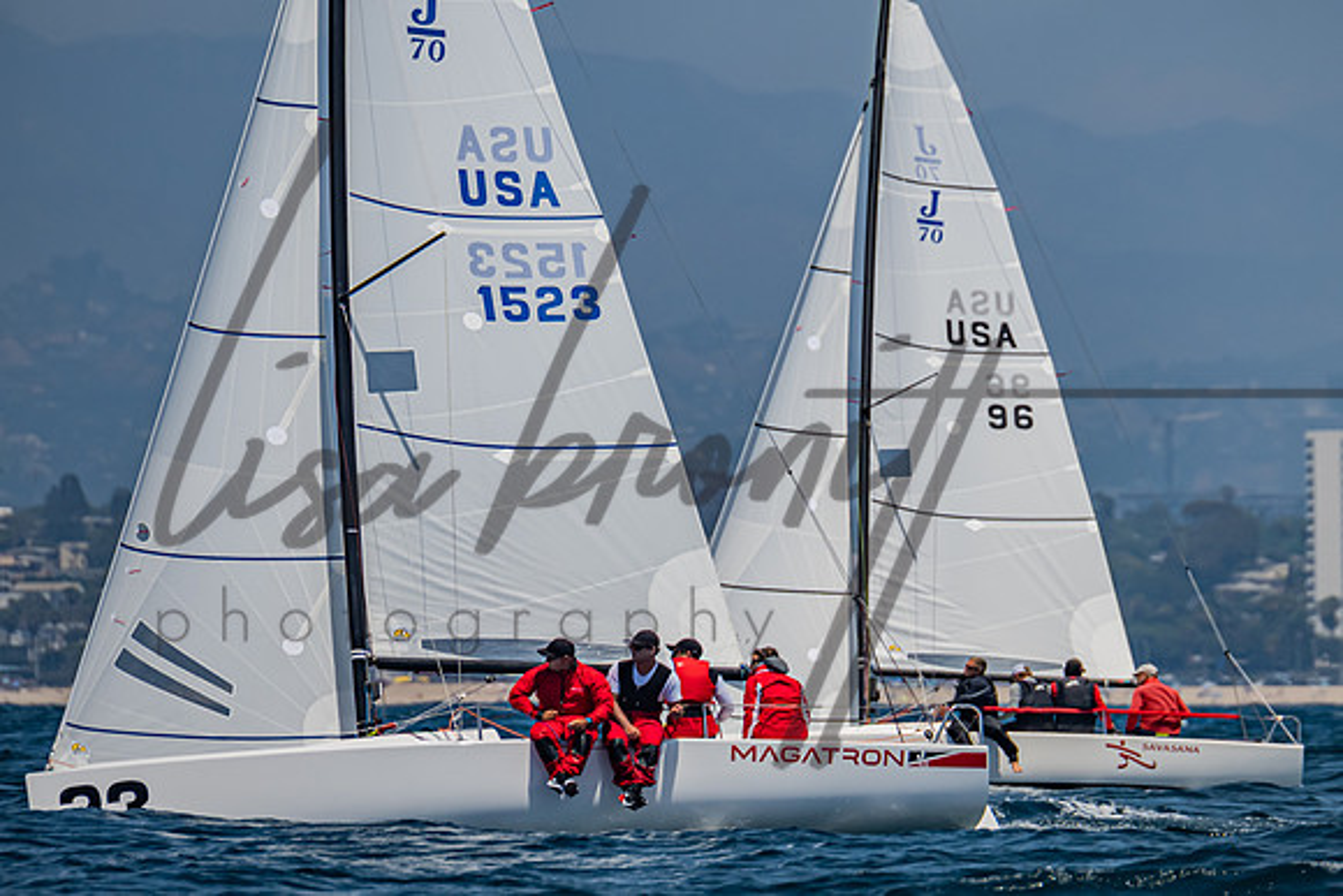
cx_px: 936
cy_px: 288
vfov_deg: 2.3
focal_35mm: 603
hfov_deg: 3.4
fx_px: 22493
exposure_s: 1/2000
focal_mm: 400
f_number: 6.3
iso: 400
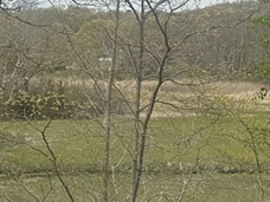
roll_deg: -1.1
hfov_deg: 18.2
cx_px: 99
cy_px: 11
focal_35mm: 108
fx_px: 842
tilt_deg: +3.5
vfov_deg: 13.6
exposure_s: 1/7576
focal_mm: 6.86
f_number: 1.78
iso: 80
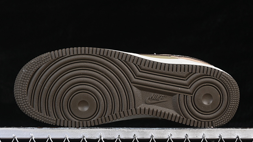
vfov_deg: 12.5
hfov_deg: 22.0
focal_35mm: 97
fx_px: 651
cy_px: 63
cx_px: 126
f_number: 6.3
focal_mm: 50
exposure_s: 1/60
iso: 160
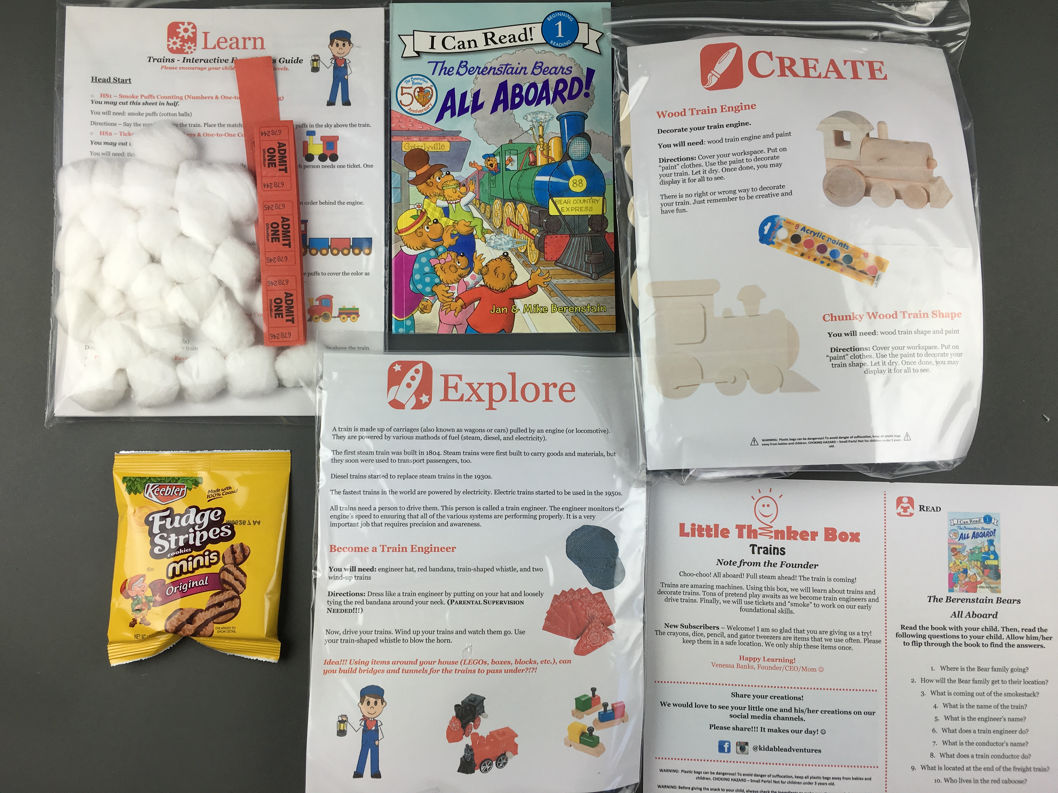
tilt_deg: -86.0
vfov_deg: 48.2
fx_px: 886
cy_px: 396
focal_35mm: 29
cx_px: 529
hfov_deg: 61.7
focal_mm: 4.15
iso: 25
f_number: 2.2
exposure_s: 1/216
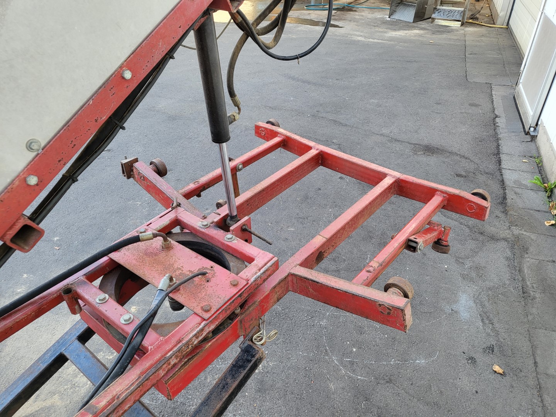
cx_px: 278
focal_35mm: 26
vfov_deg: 53.1
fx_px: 418
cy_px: 208
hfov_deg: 67.3
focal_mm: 4.25
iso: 50
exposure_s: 1/100
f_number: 1.8
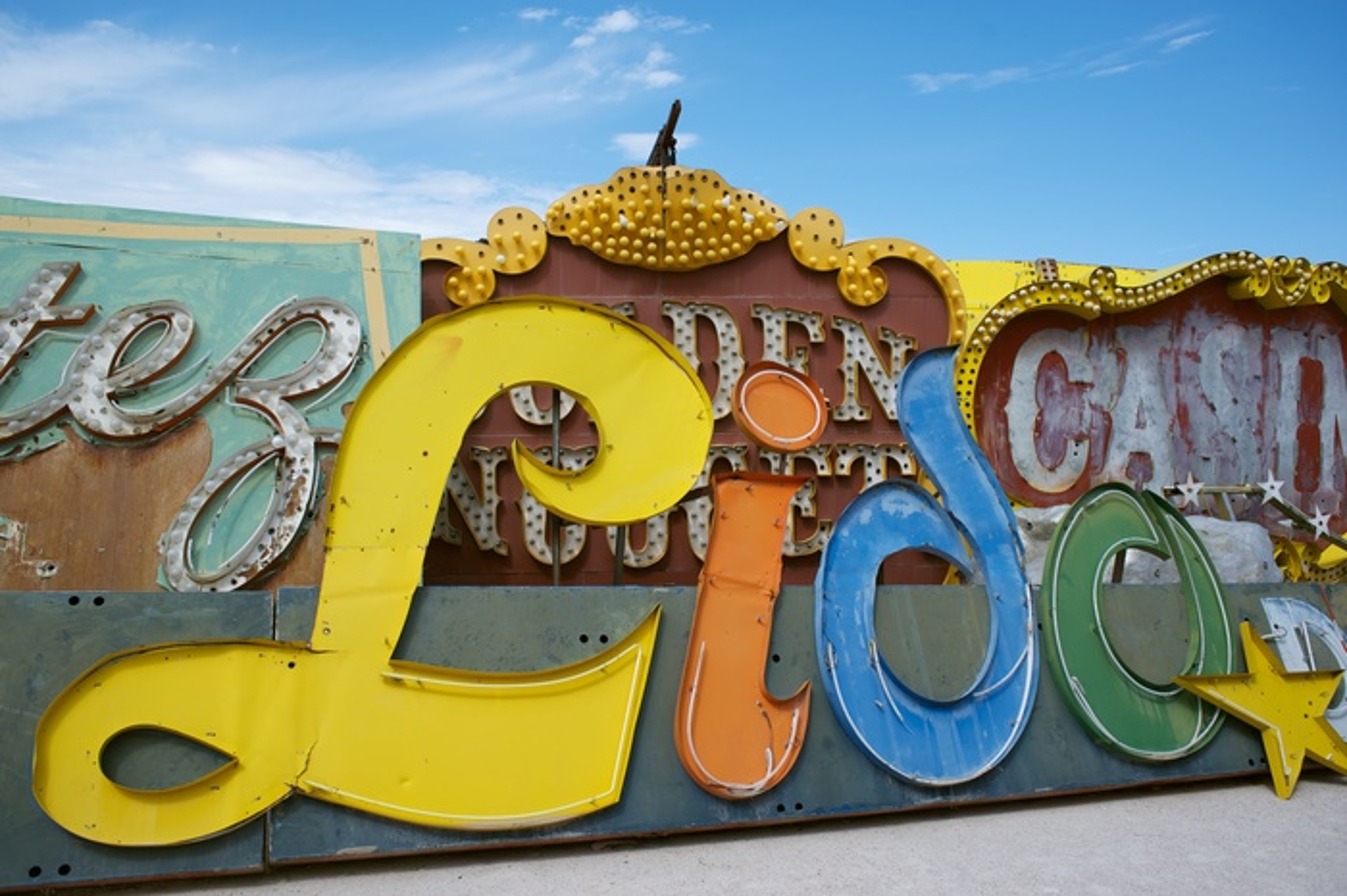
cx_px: 674
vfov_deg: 46.4
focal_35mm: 28
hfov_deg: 65.5
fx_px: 1047
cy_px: 448
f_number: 6.3
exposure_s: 1/500
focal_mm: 28
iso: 100
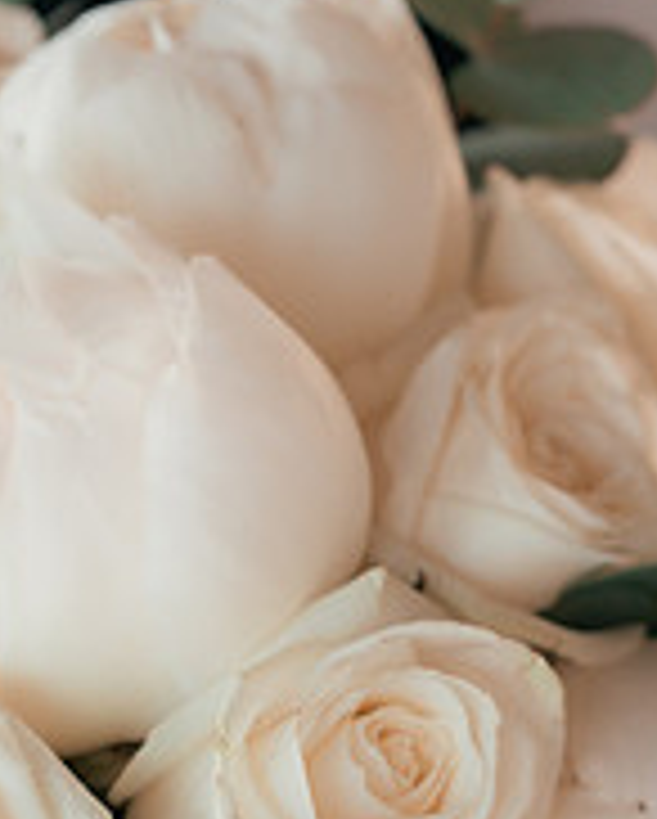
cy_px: 801
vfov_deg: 7.6
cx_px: 36
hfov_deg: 6.1
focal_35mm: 254
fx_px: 6163
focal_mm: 85
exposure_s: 1/250
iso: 800
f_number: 5
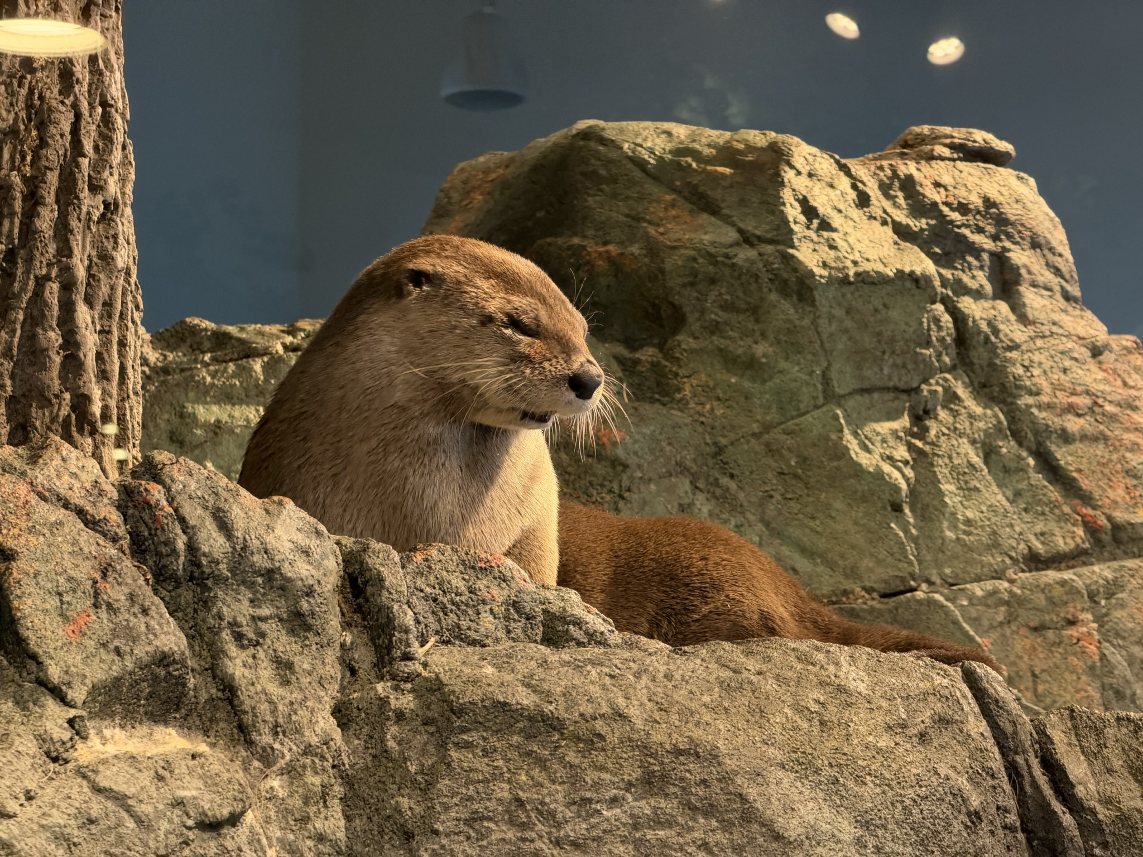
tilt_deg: +9.2
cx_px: 572
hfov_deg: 19.6
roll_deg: -0.1
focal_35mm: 100
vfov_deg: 14.8
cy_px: 428
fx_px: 3302
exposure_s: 1/60
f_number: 2.8
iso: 400
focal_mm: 16.89
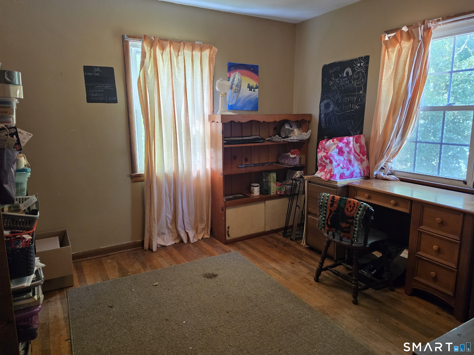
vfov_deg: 58.9
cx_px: 237
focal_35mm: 23
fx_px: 315
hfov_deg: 73.9
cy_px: 178
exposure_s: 1/120
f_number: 1.4
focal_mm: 6.5
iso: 320
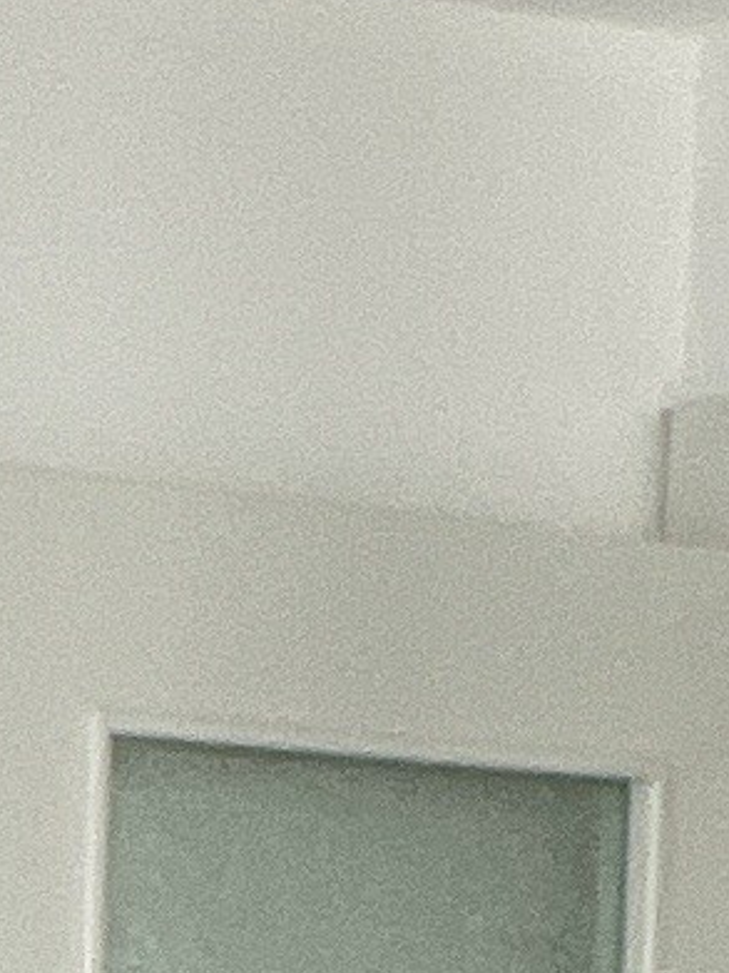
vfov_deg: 7.7
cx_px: -488
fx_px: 6658
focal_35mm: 237
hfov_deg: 6.2
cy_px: 2377
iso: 100
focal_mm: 2.71
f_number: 2.2
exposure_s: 1/65
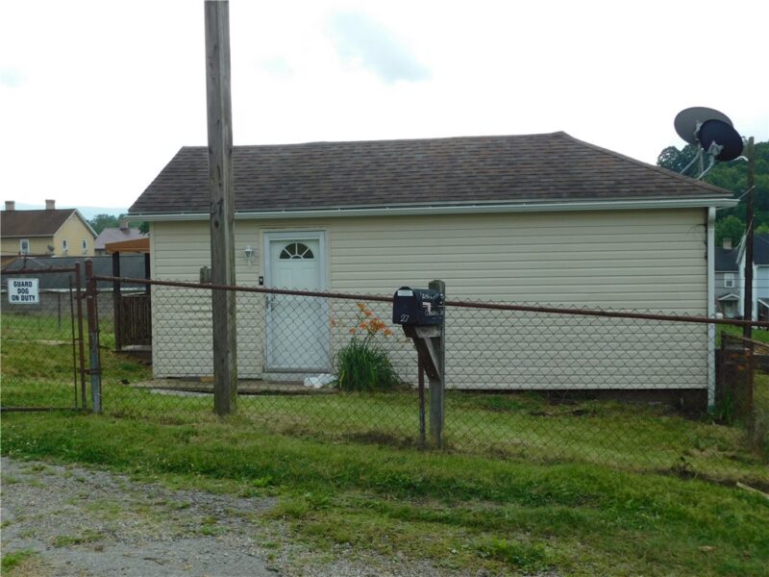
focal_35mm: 45
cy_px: 288
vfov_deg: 32.2
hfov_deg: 42.1
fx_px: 1000
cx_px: 384
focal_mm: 8
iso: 125
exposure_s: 1/250
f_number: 3.7
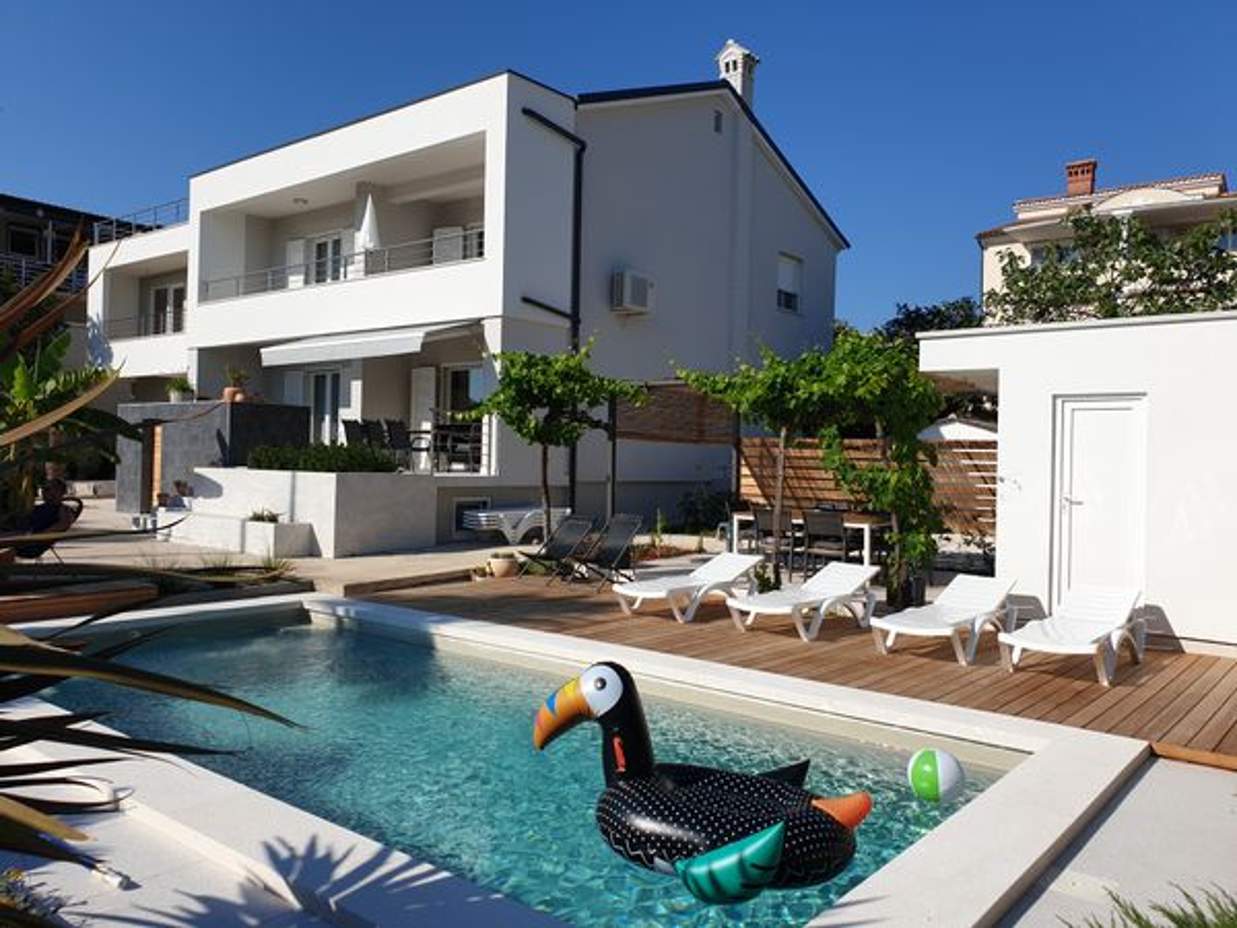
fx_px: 929
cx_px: 618
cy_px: 464
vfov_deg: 53.1
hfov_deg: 67.3
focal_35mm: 26
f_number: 2.4
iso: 50
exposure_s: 1/2304
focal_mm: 4.3
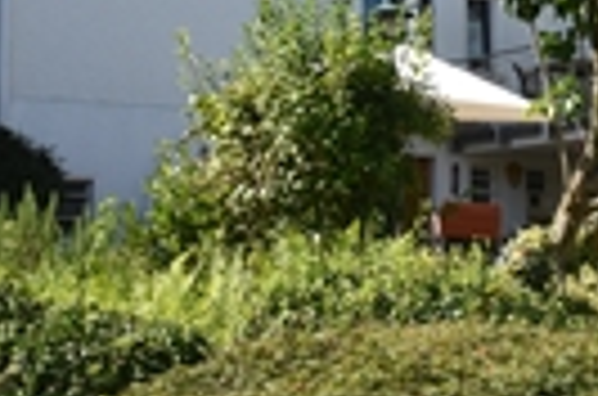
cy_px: 144
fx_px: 1412
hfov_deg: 21.3
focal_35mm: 85
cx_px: 809
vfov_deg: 15.9
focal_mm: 13
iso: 280
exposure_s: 1/500
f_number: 8
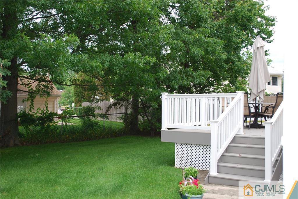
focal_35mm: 45
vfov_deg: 29.9
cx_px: 149
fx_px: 373
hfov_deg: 43.6
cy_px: 100
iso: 160
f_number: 4.8
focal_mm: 30
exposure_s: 1/125
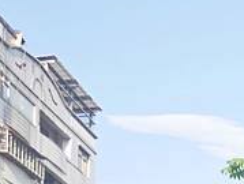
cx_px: 545
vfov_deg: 8.4
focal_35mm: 156
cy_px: 500
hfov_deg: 11.0
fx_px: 1102
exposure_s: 1/800
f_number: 3.2
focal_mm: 14
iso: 200
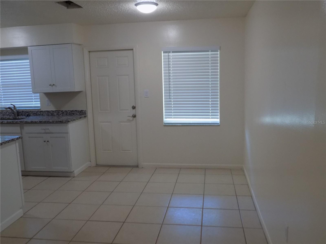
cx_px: 163
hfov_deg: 60.0
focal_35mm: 30
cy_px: 122
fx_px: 283
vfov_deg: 46.8
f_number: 3.3
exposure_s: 1/30
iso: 180
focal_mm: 5.3
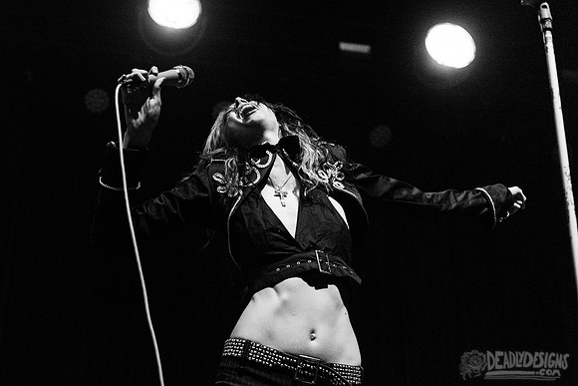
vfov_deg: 20.6
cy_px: 265
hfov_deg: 30.4
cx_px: 203
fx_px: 1058
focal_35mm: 66
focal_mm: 48
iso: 2500
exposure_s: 1/200
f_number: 3.2
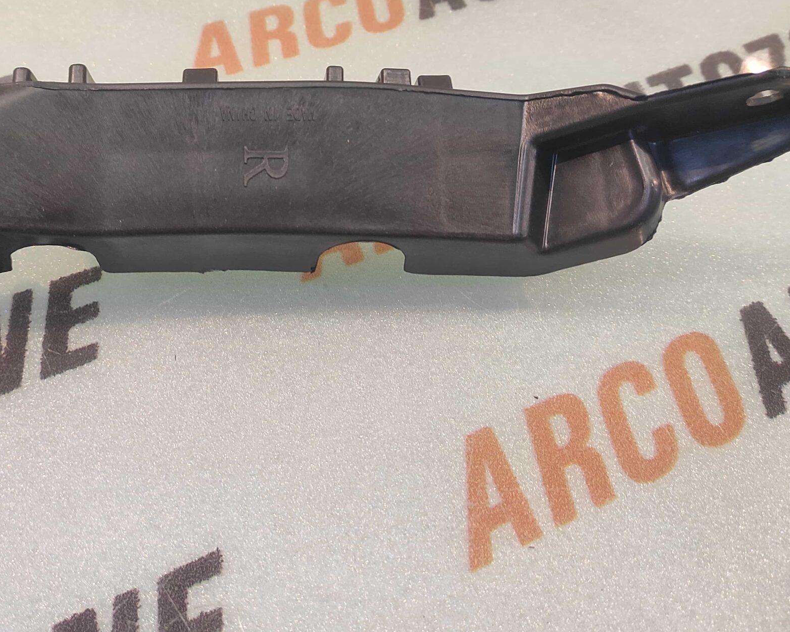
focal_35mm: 27
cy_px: 191
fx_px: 631
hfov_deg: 63.4
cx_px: 311
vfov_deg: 51.8
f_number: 1.79
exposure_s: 1/33
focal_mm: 4.74
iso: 188
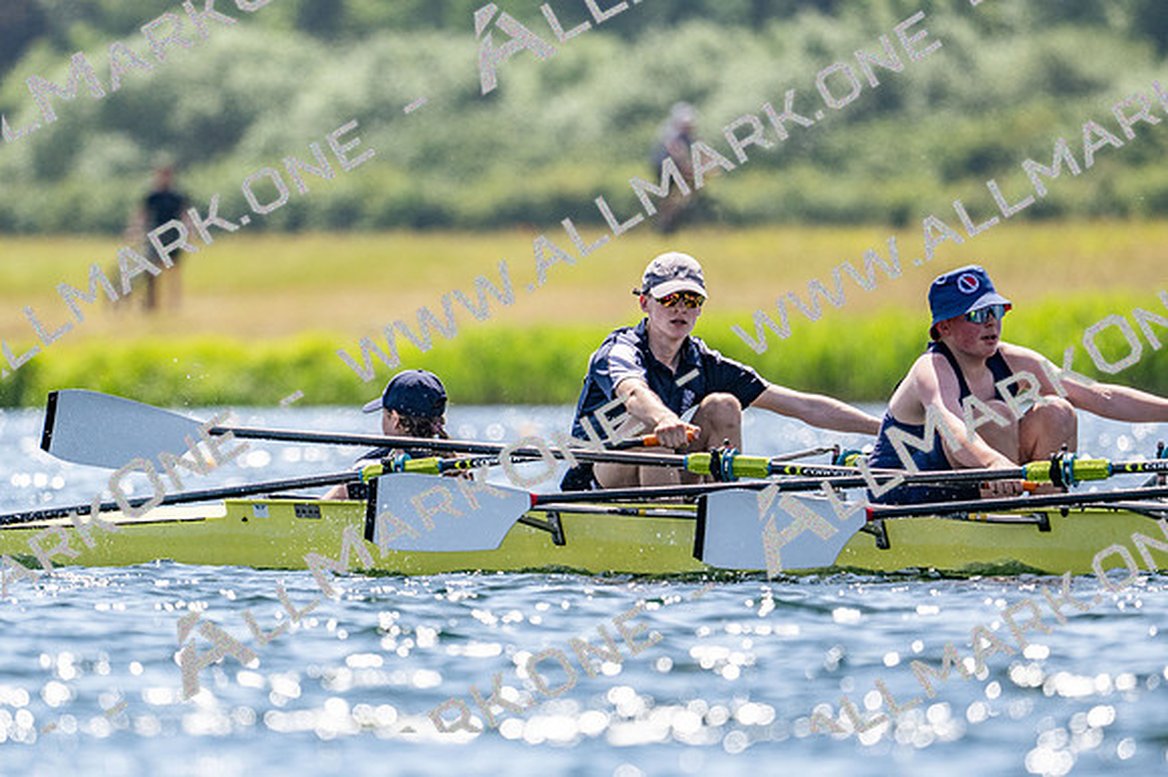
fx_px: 19455
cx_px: 584
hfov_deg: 3.4
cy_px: 388
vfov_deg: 2.3
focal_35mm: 600
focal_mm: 400
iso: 250
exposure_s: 1/2500
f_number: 4.5
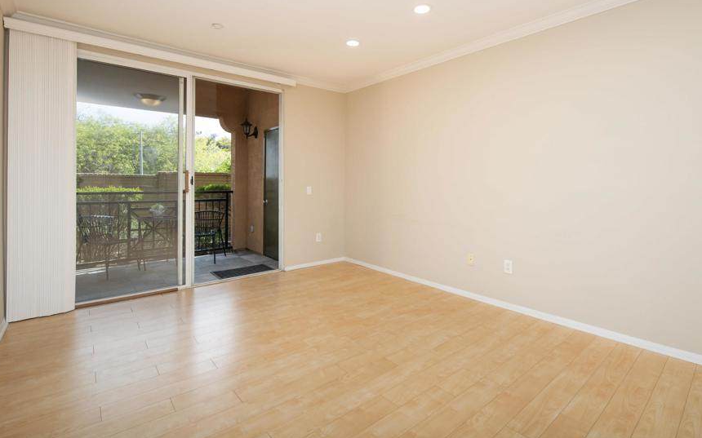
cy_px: 184
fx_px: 325
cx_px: 366
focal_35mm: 17
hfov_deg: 94.3
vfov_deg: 67.5
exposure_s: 1/250
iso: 320
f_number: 7.1
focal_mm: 14
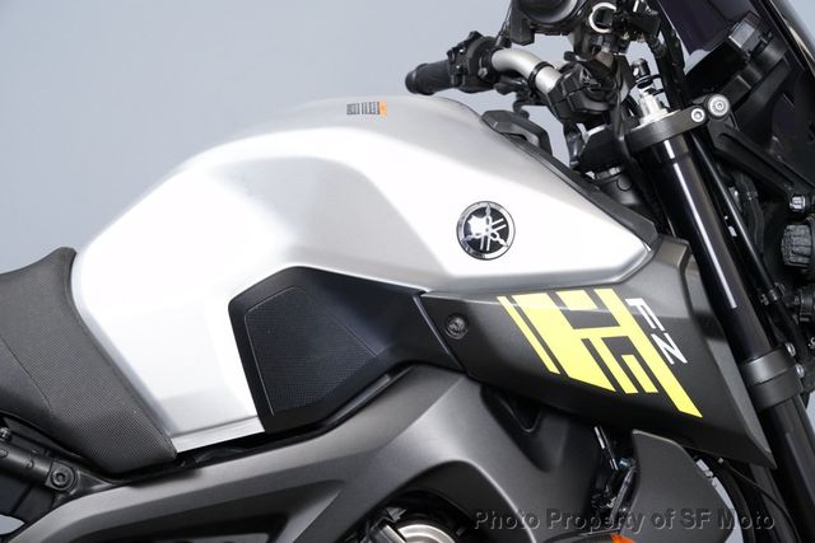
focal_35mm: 94
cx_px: 408
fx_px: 2128
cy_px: 272
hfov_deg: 21.7
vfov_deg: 14.6
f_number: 10
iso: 5000
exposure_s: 1/60
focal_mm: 94
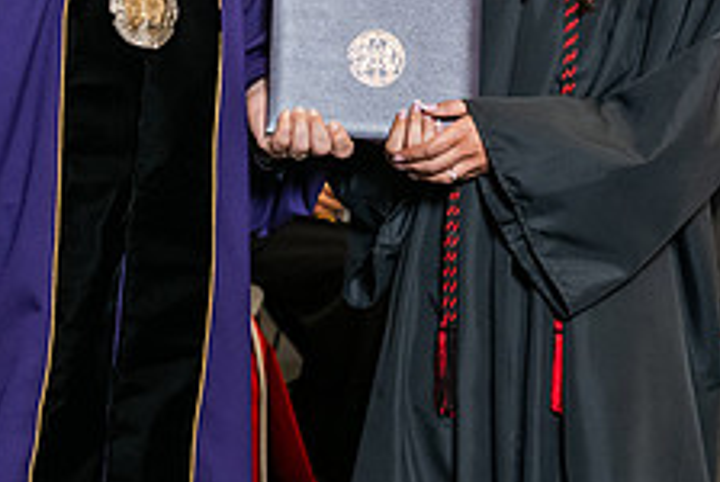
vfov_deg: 7.6
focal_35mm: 181
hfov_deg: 11.3
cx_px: 248
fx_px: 3625
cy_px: -27
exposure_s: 1/200
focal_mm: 70
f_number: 5
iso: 2500
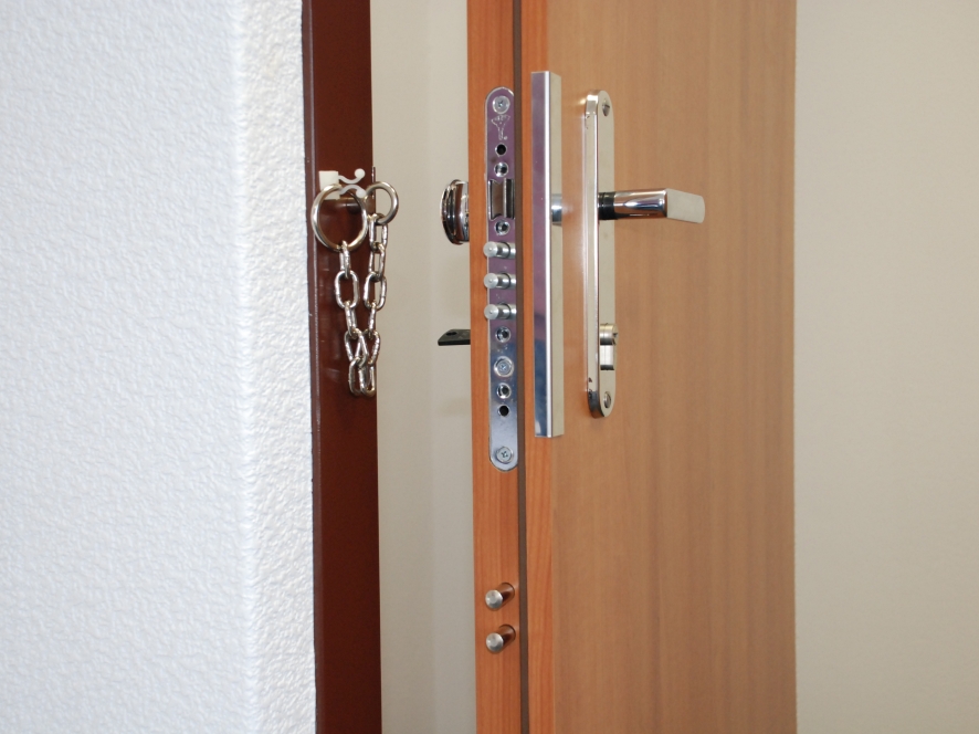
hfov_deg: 37.8
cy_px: 365
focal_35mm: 51
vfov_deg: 28.8
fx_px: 1429
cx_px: 486
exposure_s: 1/60
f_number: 5
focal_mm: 31
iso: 800
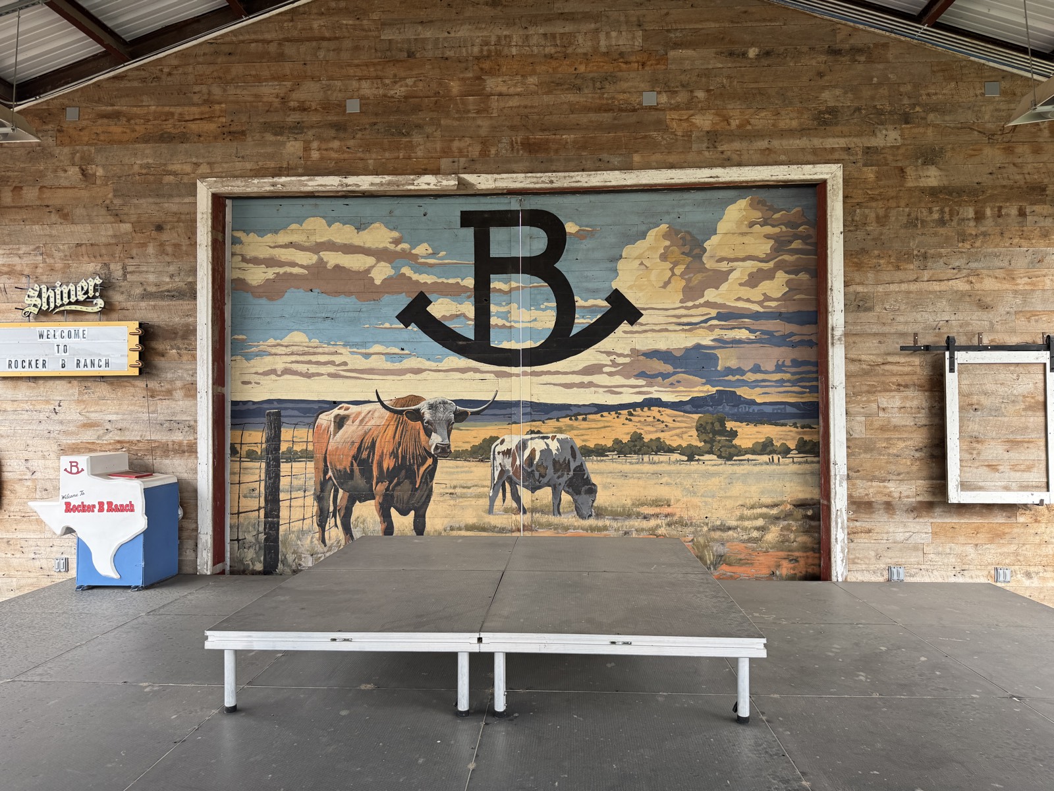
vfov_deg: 56.8
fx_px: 731
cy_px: 396
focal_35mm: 24
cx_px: 527
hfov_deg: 71.6
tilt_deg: +1.2
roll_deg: +0.0
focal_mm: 6.76
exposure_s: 1/518
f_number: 1.78
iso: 80
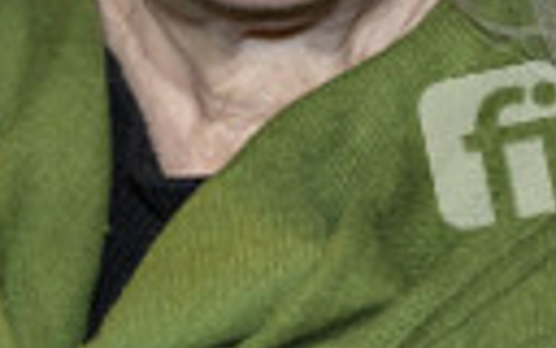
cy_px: -91
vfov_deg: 3.4
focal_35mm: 381
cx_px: 248
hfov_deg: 5.5
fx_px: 5773
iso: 800
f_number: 5.6
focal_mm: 120
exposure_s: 1/200
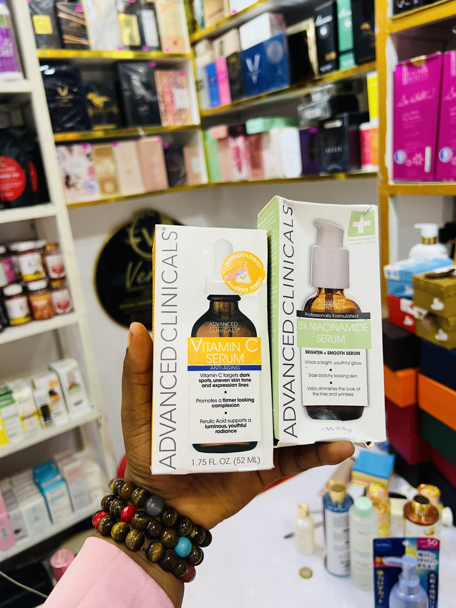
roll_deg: +6.5
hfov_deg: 53.1
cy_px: 304
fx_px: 457
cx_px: 228
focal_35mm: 26
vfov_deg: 67.3
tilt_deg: -16.0
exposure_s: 1/50
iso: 64
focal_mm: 5.7
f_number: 1.5
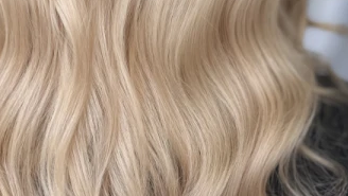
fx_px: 637
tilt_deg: -13.0
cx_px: 127
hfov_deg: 30.4
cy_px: 39
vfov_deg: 17.4
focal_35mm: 69
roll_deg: -1.0
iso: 32
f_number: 1.6
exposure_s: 1/128
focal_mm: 5.1
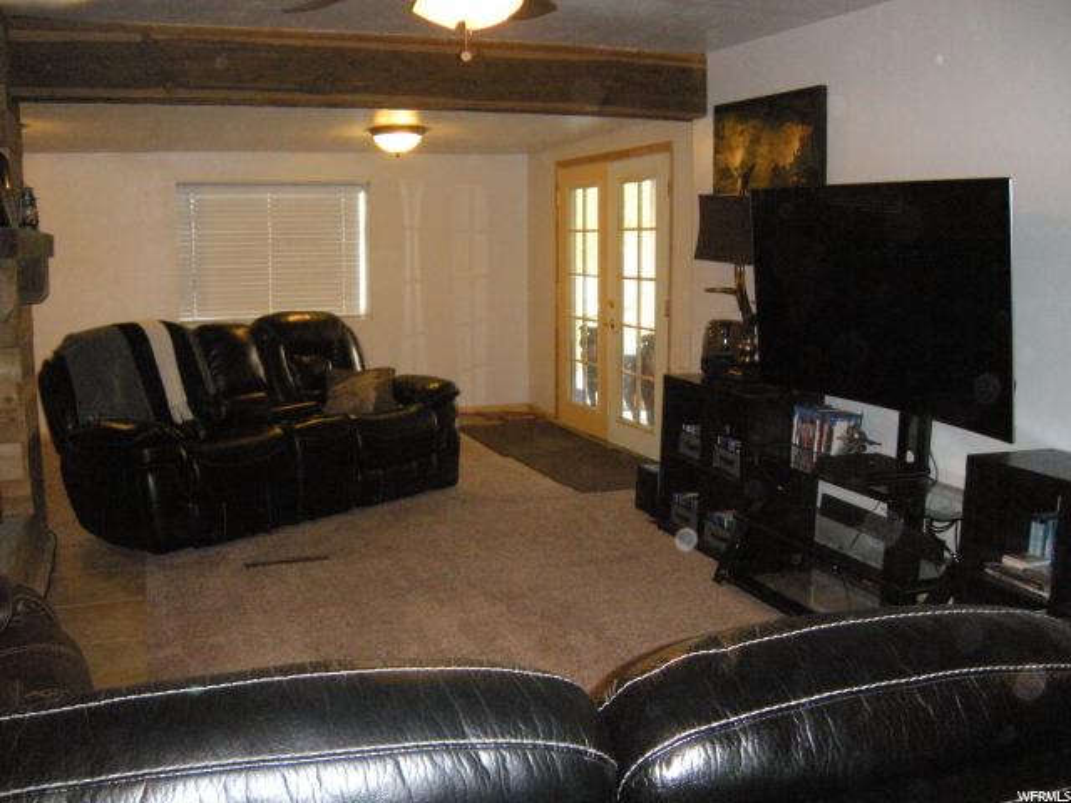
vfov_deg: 40.7
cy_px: 402
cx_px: 536
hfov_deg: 52.6
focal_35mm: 35
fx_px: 1083
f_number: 3.8
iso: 745
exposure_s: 1/60
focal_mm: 5.9
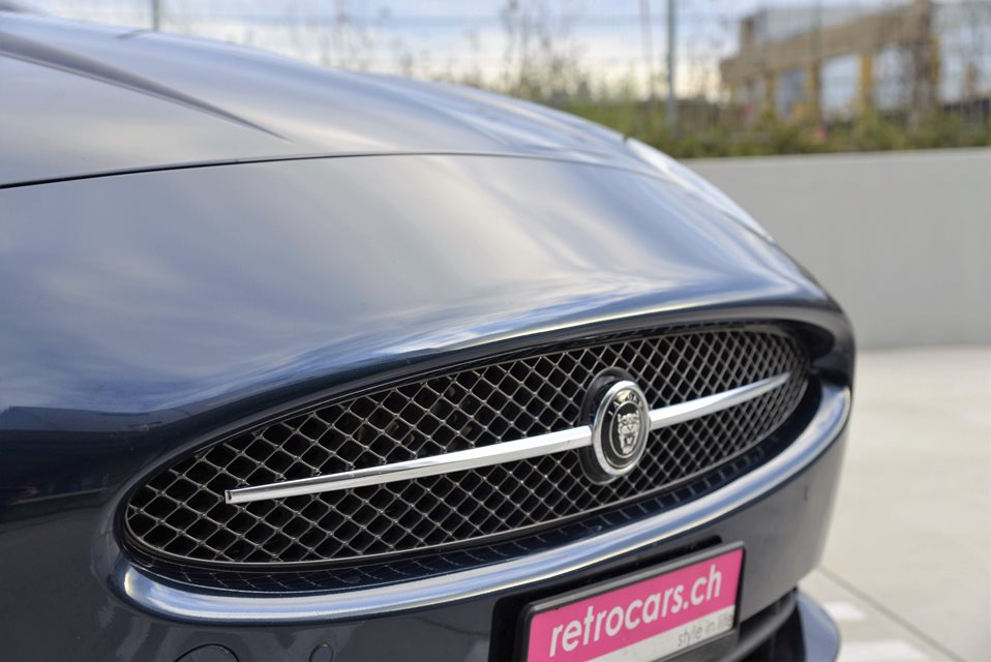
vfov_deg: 23.4
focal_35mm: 58
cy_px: 331
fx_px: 1598
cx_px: 496
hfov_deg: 34.5
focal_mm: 58
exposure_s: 1/125
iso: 220
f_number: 5.6
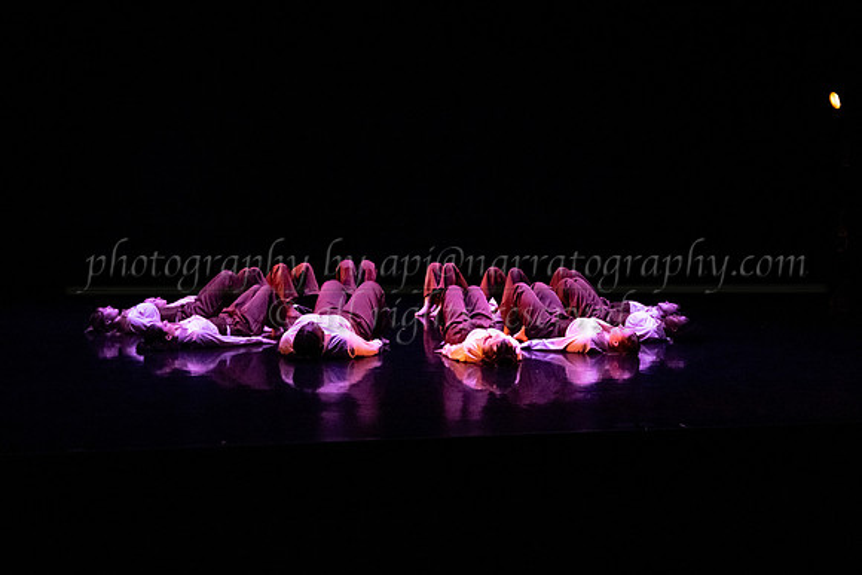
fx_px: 1389
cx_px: 431
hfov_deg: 34.5
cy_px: 288
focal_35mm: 58
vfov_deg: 23.4
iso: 4000
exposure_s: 1/400
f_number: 3.2
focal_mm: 58
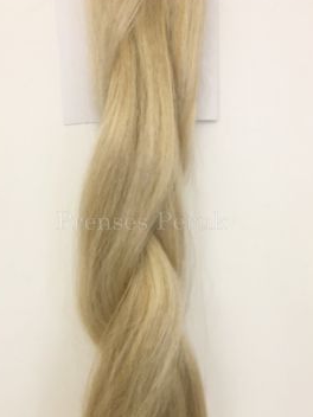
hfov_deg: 42.9
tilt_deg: -6.1
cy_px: 220
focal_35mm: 33
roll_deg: +0.4
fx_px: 398
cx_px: 145
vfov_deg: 55.3
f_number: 2.2
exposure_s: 1/17
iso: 40
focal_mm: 4.15
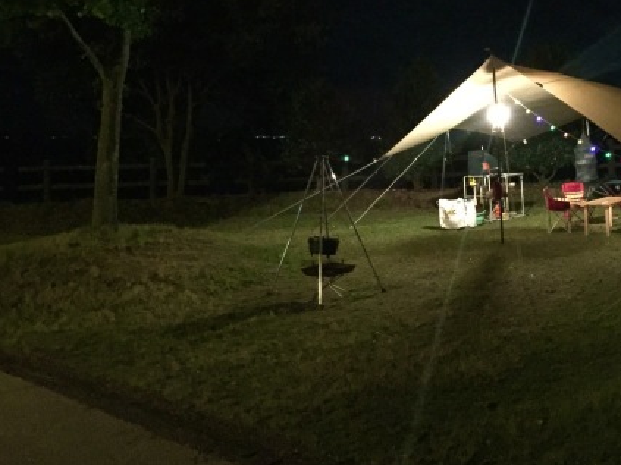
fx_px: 897
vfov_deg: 28.8
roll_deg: +0.1
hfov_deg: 37.6
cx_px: 439
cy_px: 130
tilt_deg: -0.8
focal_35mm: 50
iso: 1600
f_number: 2.2
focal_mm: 4.15
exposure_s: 1/15
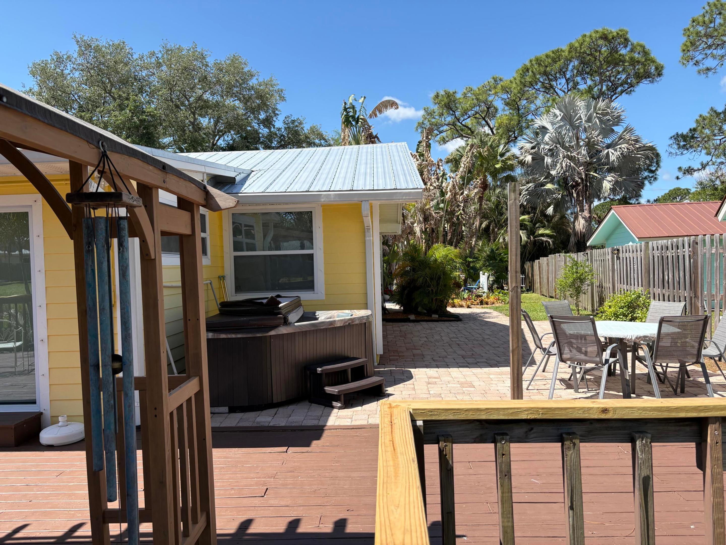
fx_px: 545
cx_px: 363
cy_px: 272
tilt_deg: -0.7
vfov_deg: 53.1
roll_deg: +1.8
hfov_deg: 67.3
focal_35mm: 26
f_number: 1.6
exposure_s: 1/2283
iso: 50
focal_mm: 5.96
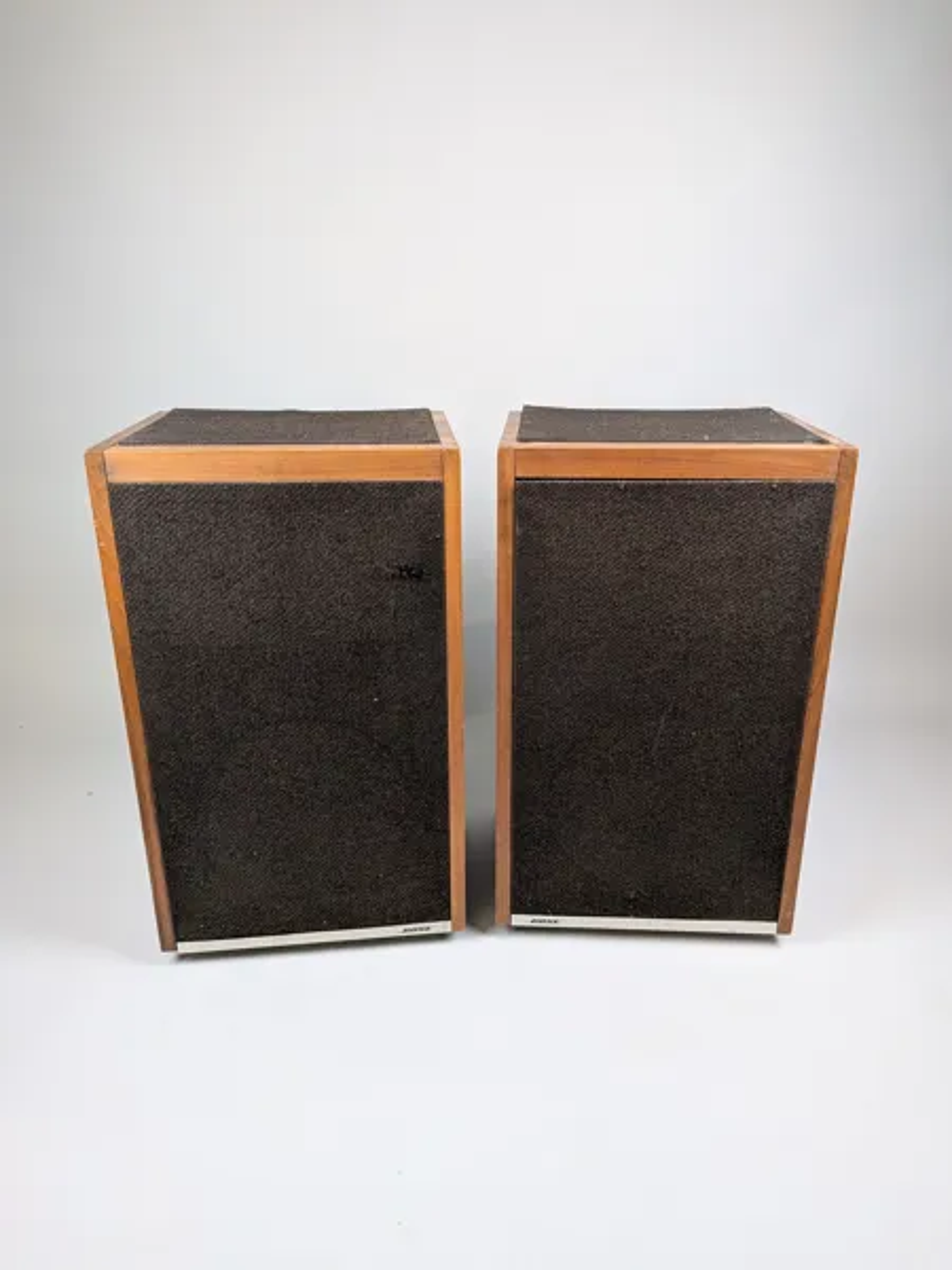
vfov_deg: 71.6
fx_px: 880
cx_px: 476
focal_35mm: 24
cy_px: 635
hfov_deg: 56.8
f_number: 1.7
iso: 45
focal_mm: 4.53
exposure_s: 1/33.3
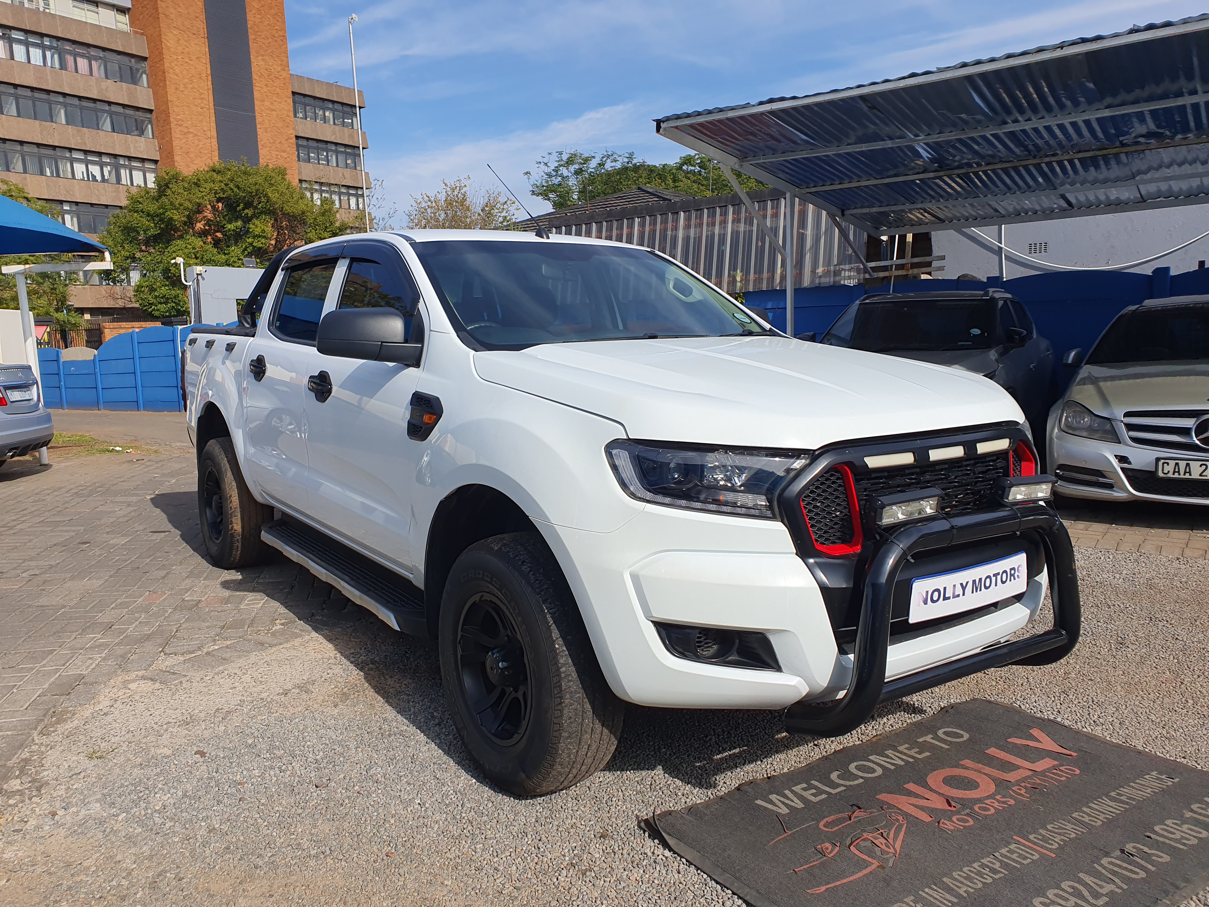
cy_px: 454
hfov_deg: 67.3
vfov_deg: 53.1
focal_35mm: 26
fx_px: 908
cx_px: 604
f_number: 2.4
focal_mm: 4.32
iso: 50
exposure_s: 1/2192
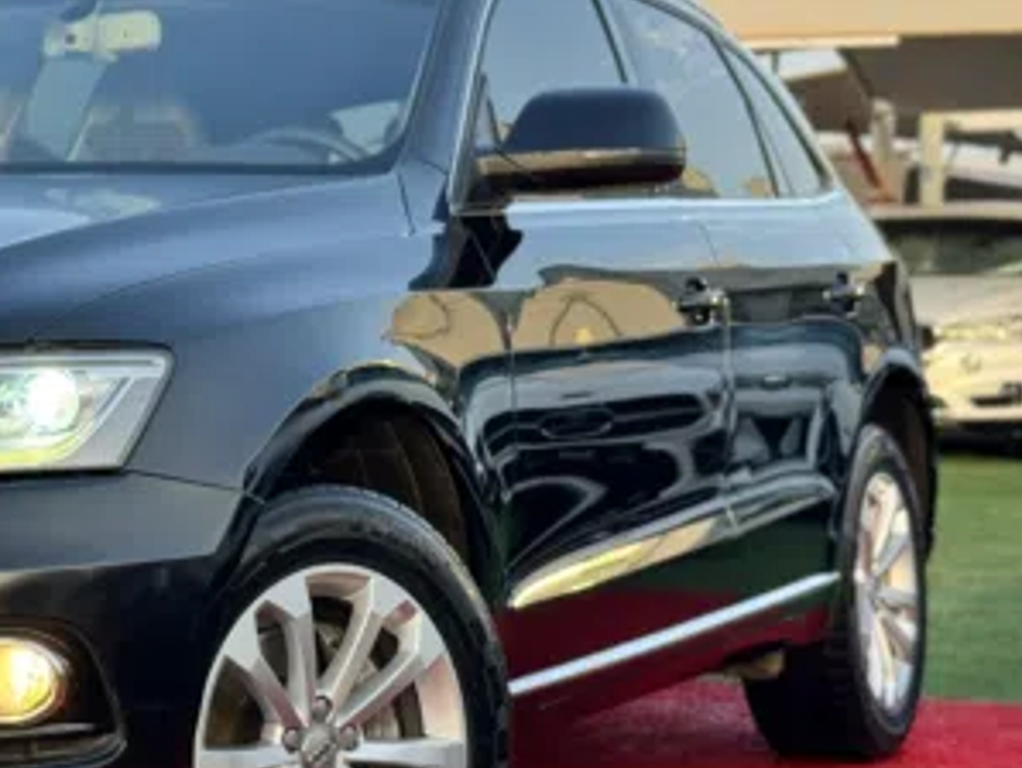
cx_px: -17
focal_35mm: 103
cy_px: 243
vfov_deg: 14.4
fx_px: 3043
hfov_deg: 18.5
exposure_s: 1/347
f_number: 1.78
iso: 64
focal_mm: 6.76
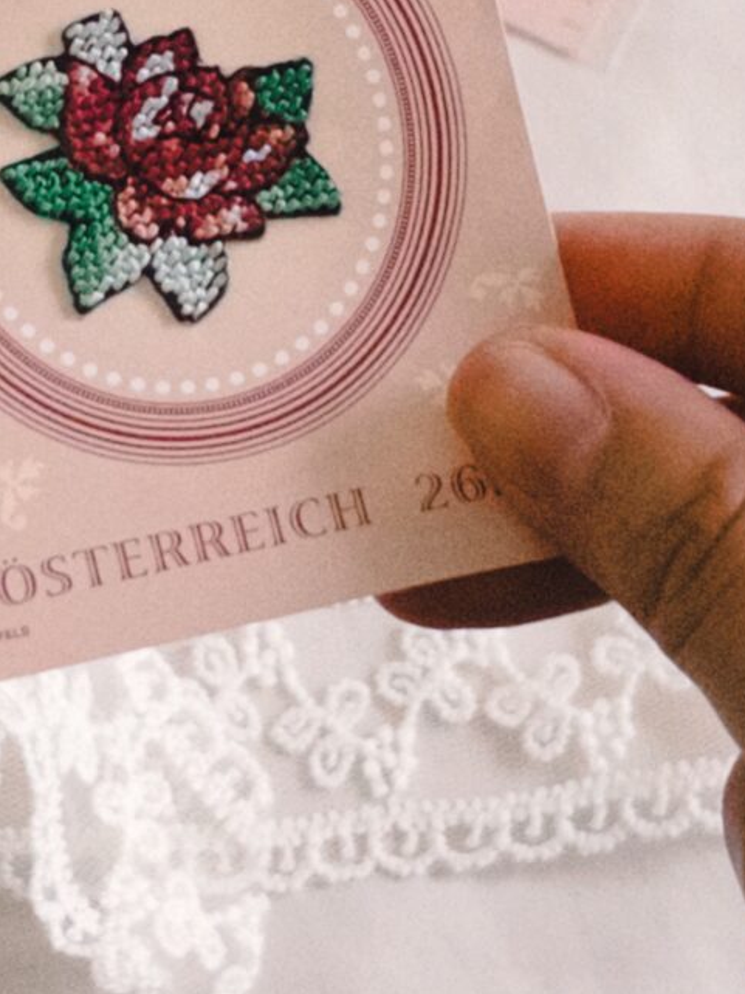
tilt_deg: -61.8
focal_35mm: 54
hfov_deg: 26.4
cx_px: 129
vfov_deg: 34.2
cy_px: 160
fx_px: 1551
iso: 200
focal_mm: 5.96
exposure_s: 1/60
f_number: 1.6
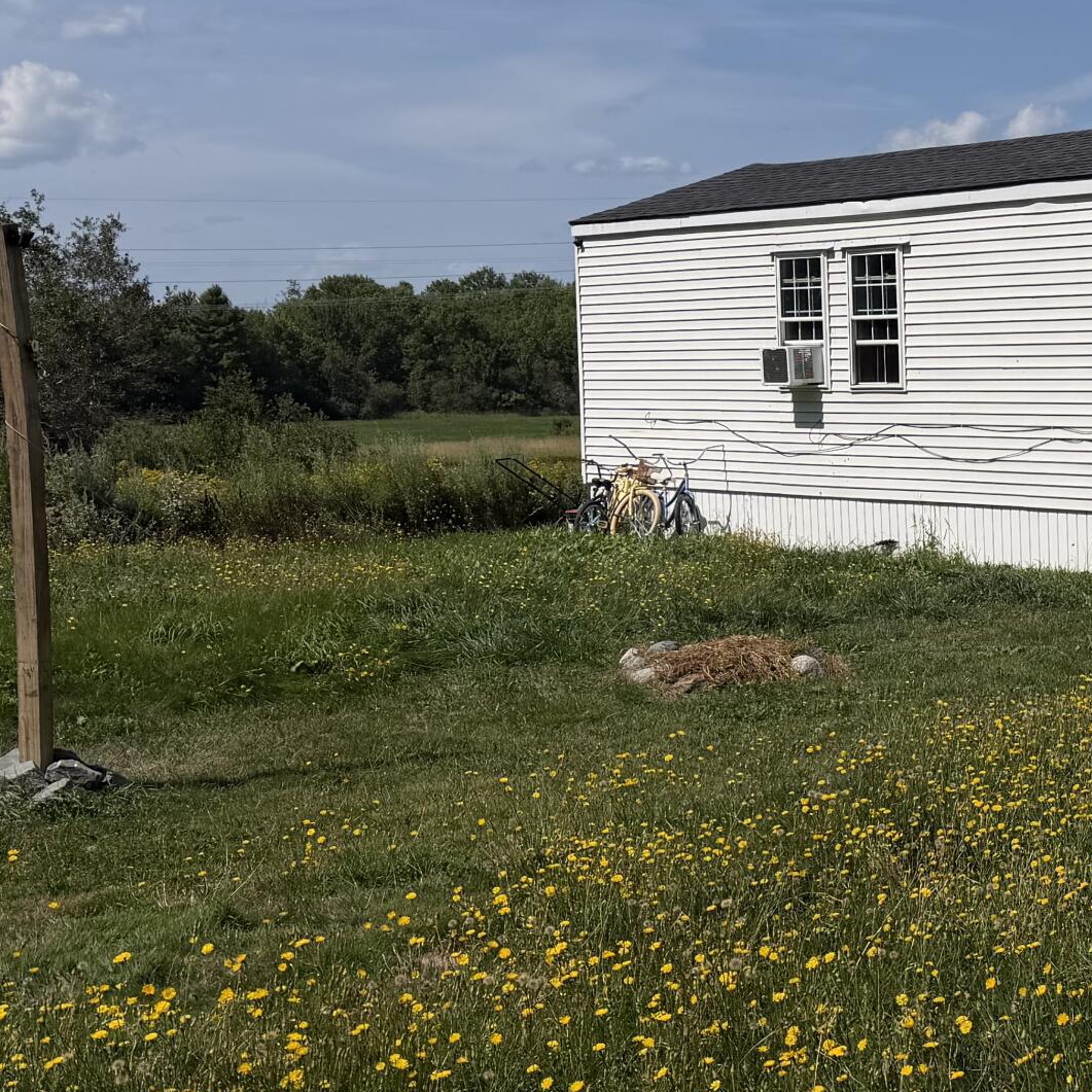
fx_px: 2141
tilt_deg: -3.4
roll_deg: +1.9
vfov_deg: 28.6
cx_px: 1428
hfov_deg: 24.8
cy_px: 459
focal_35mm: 60
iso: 80
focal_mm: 6.76
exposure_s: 1/10309
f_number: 1.78
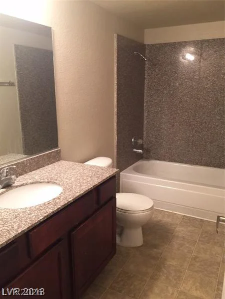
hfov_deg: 48.2
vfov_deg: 61.7
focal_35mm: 29
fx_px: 251
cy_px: 150
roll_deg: -0.5
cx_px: 112
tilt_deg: -14.4
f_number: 2.2
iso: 100
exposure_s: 1/15
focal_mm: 4.15
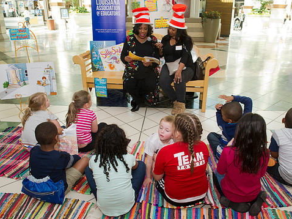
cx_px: 156
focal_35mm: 28
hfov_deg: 63.4
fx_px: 236
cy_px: 103
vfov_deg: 49.7
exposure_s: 1/250
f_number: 5.6
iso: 1250
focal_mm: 24
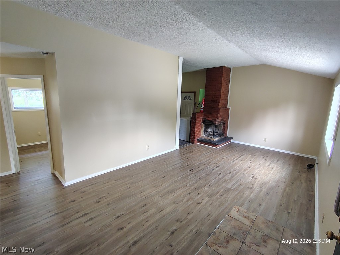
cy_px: 128
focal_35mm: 16
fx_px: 157
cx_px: 170
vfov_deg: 78.1
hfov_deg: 94.5
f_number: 2.2
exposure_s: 1/36.5
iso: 400
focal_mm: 2.13
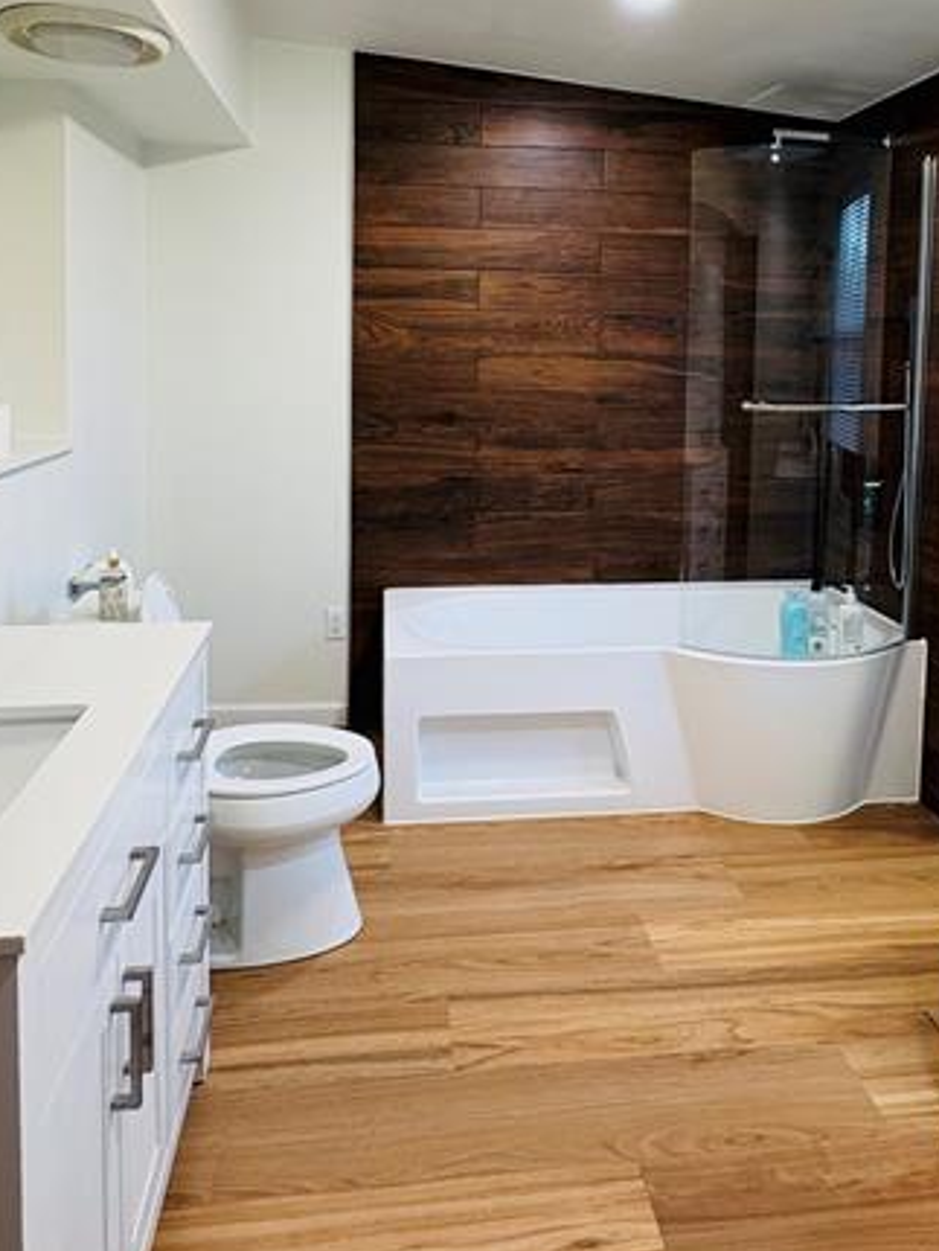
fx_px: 903
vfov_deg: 67.2
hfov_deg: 54.9
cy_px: 404
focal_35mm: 25
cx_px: 491
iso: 160
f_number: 2.2
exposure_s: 1/60
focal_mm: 2.22
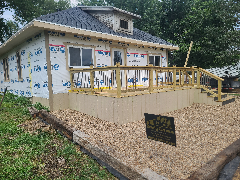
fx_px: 173
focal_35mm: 25
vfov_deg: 54.9
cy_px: 90
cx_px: 120
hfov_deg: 69.4
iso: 16
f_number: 1.8
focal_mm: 7
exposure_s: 1/825
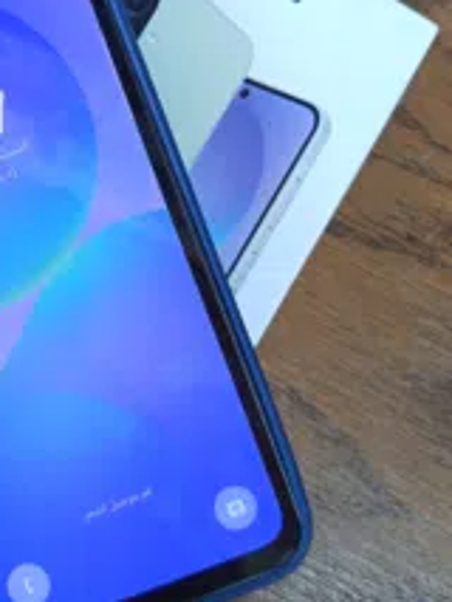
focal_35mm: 45
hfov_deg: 30.9
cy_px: 189
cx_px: 51
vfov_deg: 41.4
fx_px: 783
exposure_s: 1/50
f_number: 1.75
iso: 669
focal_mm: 5.25
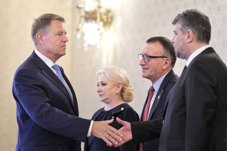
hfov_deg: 15.1
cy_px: 76
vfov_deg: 10.1
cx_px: 114
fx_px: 858
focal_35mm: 136
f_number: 2.5
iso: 3200
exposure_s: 1/320
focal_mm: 135
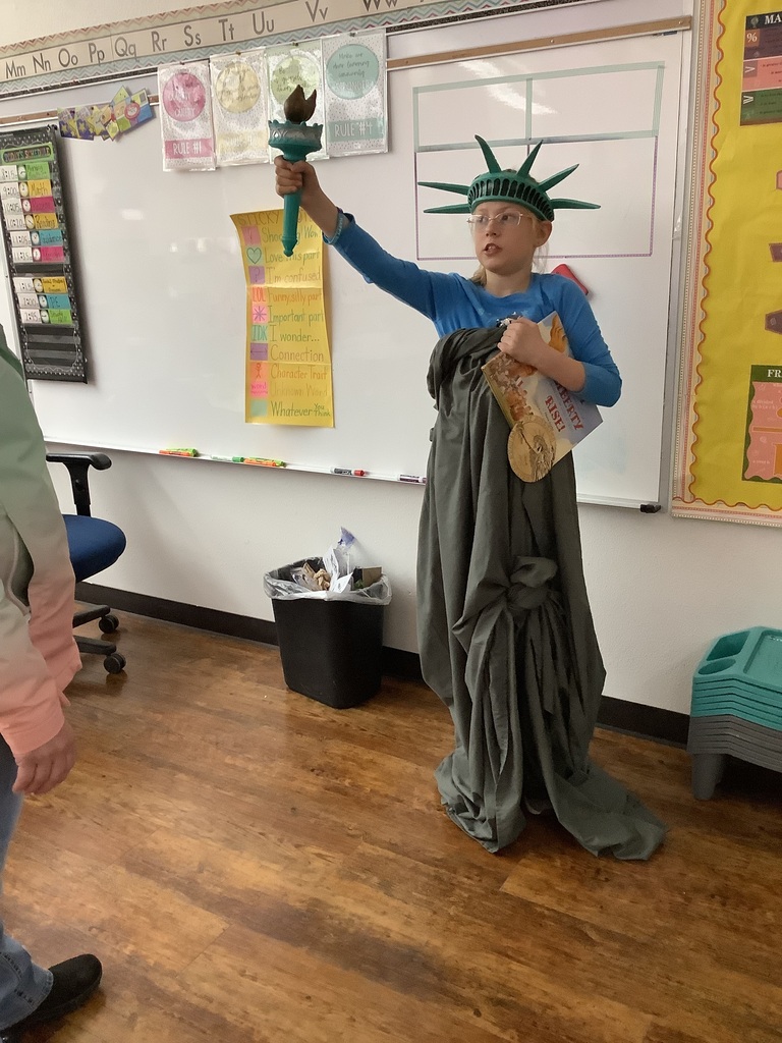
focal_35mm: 31
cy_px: 522
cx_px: 391
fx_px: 934
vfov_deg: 58.4
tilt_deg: -17.4
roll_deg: +1.3
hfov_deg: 45.4
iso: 320
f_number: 2.4
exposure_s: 1/60
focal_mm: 3.3
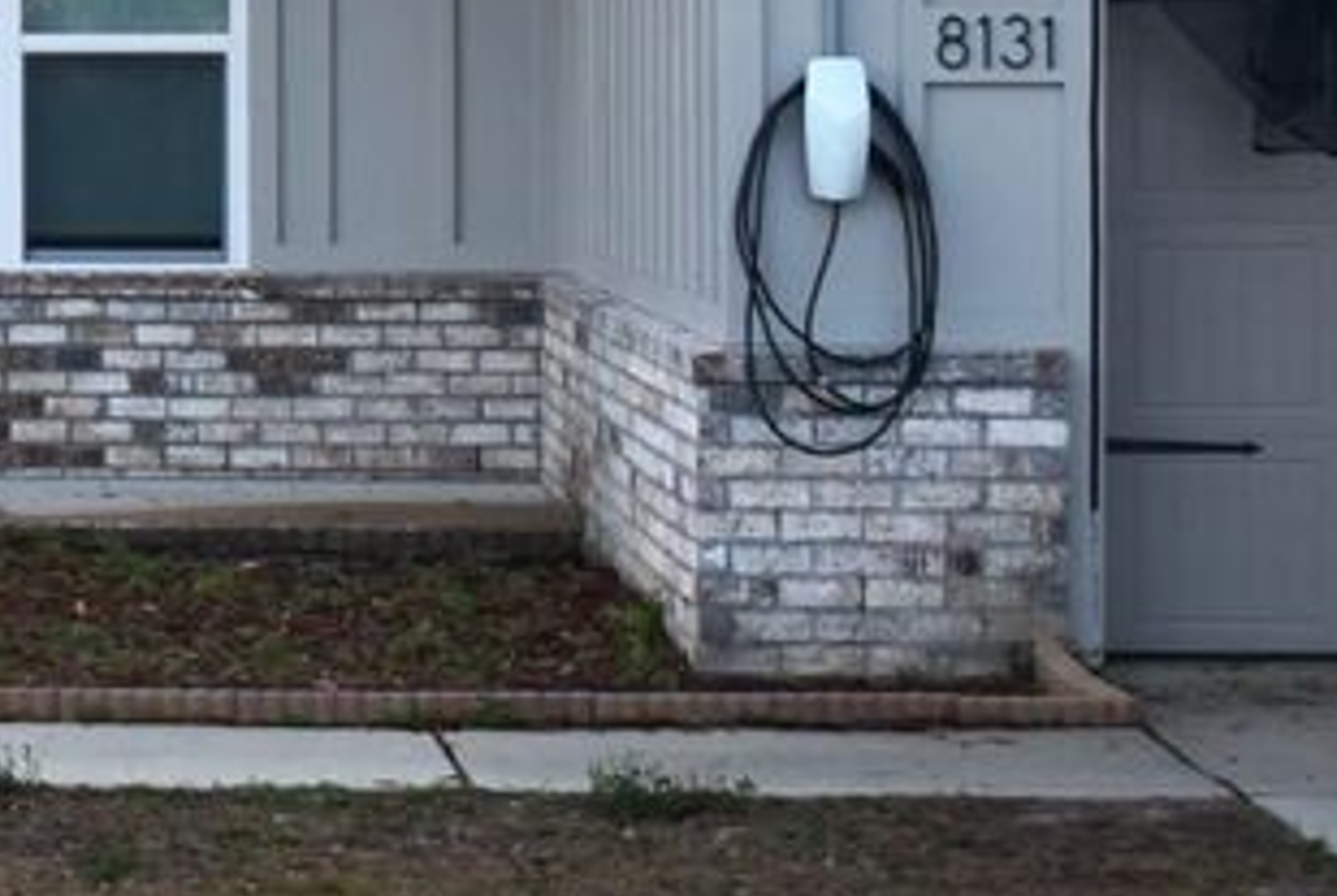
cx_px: -632
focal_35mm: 169
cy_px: -63
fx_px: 6285
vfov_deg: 8.1
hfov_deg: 11.7
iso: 200
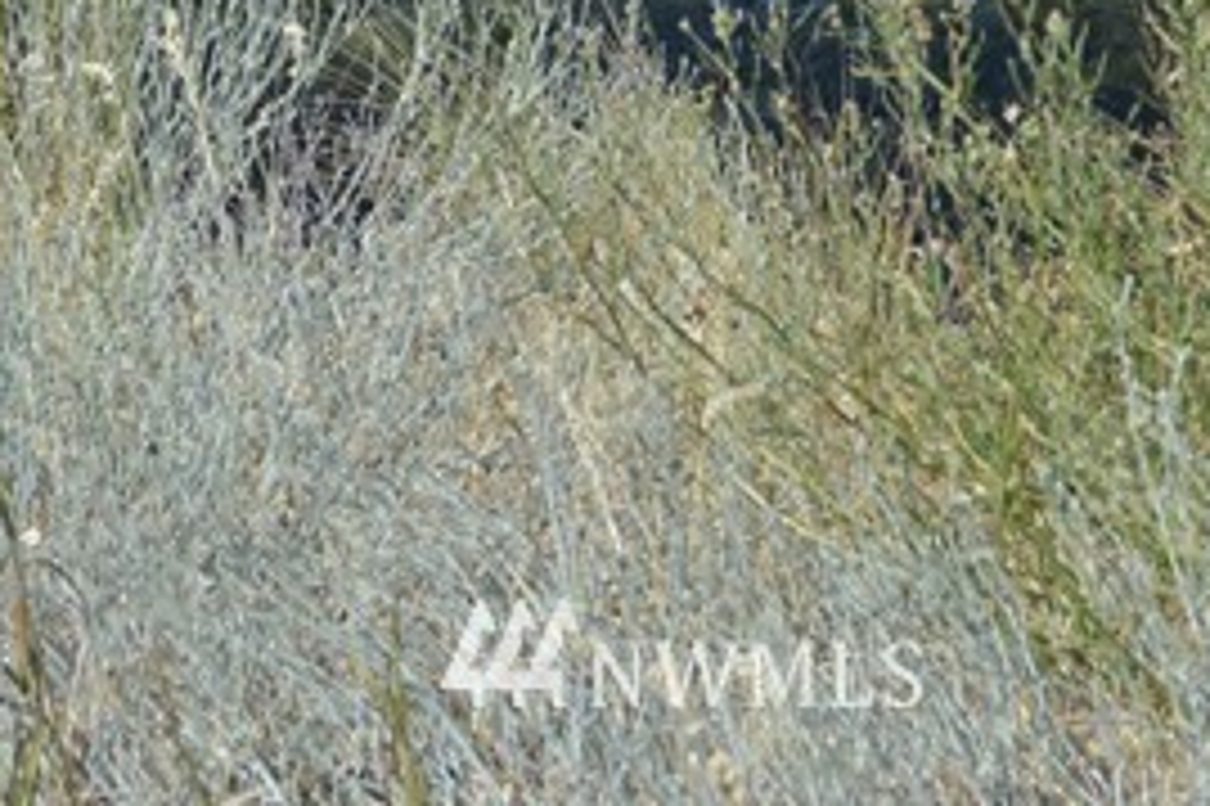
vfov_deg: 6.8
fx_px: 6516
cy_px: -801
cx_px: 695
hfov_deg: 10.6
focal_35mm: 194
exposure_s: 1/250
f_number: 8
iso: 100
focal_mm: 32
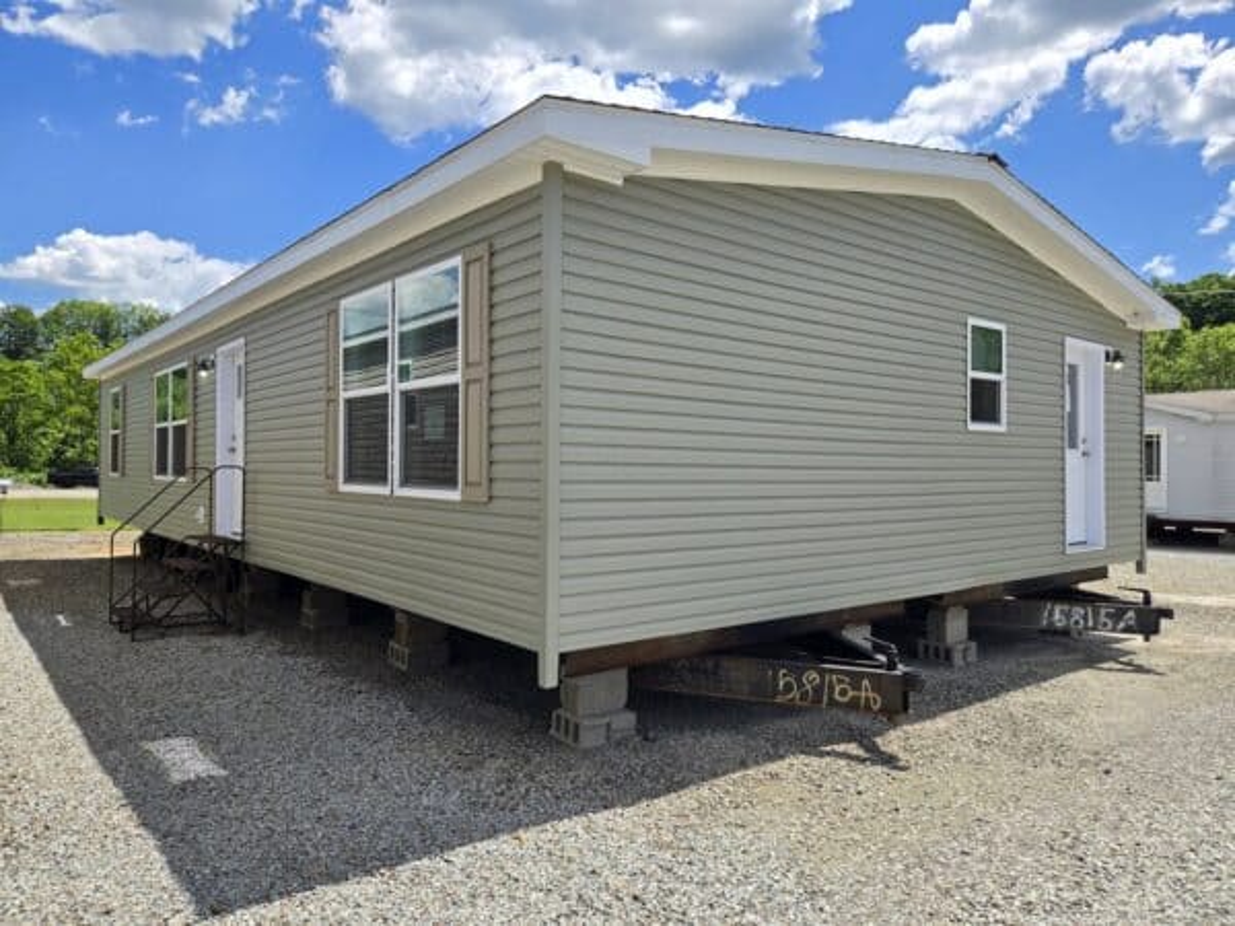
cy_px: 463
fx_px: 821
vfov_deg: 58.9
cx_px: 618
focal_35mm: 23
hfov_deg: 73.9
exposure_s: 1/2054
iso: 25
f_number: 1.8
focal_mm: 5.4
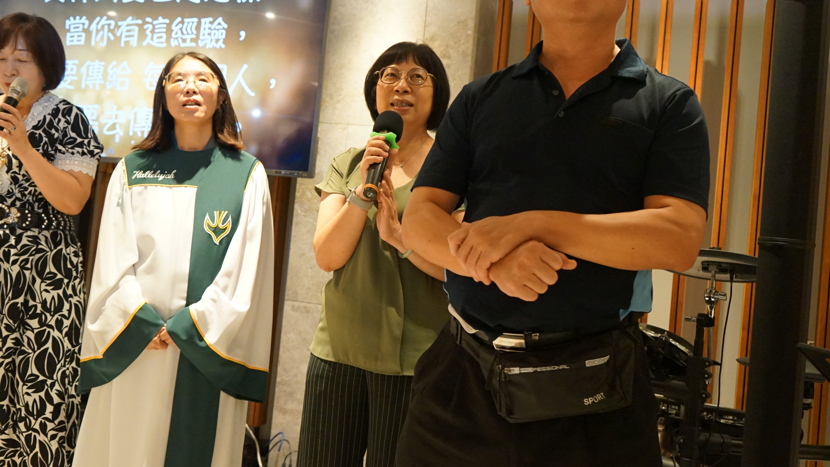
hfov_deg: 48.2
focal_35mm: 42
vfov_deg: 28.2
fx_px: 924
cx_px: 345
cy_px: 172
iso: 5000
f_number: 4
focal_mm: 33
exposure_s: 1/160
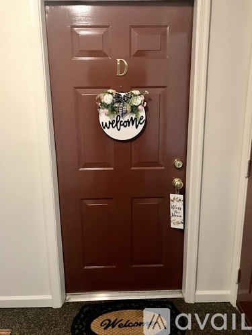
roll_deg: +1.0
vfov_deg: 63.4
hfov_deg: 49.7
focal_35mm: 28
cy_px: 168
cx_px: 126
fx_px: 272
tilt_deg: -14.8
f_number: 1.8
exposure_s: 1/15
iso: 80
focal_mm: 3.99
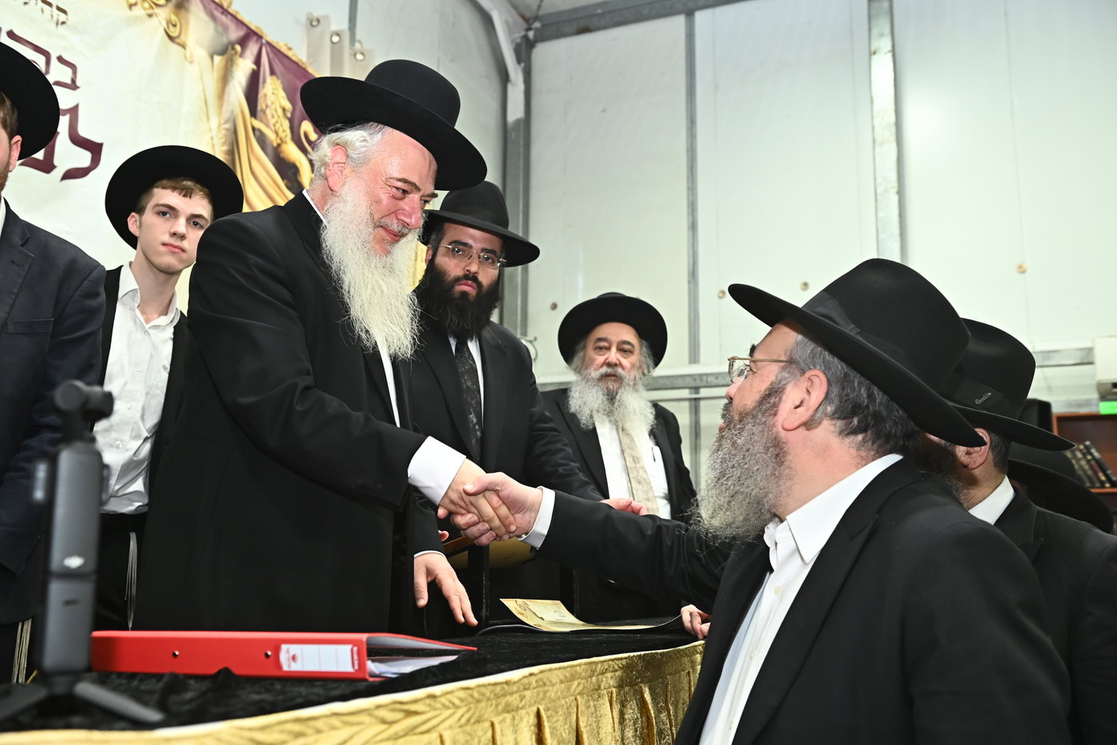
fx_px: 1055
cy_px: 372
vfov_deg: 38.9
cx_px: 558
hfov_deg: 55.8
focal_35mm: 34
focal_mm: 34
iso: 1600
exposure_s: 1/200
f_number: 4.5
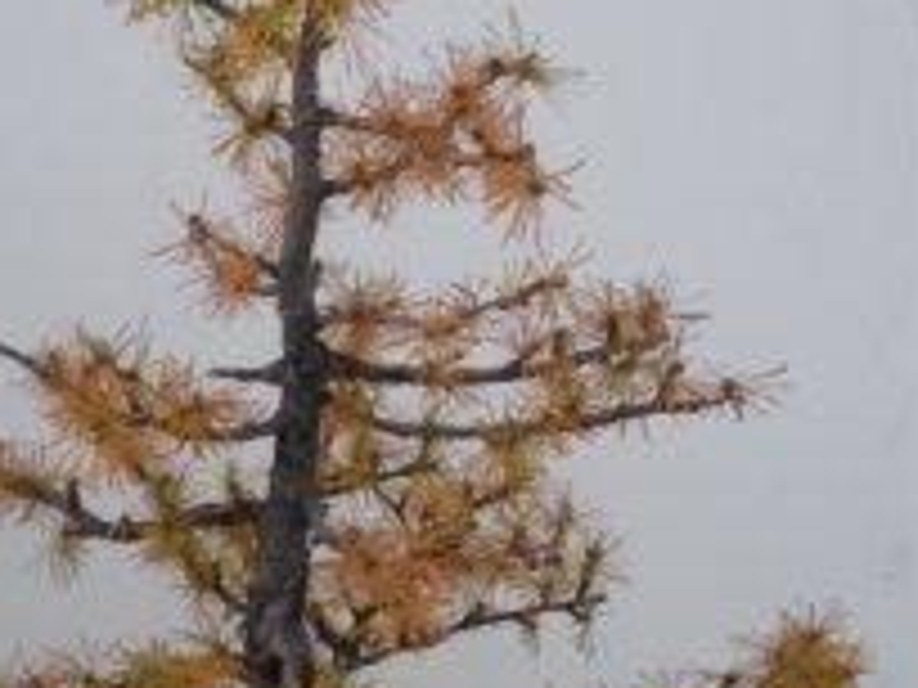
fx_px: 2095
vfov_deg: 18.7
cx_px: 284
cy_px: 351
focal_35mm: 79
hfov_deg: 24.6
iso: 64
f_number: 3.5
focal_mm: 6.3
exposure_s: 1/72.3
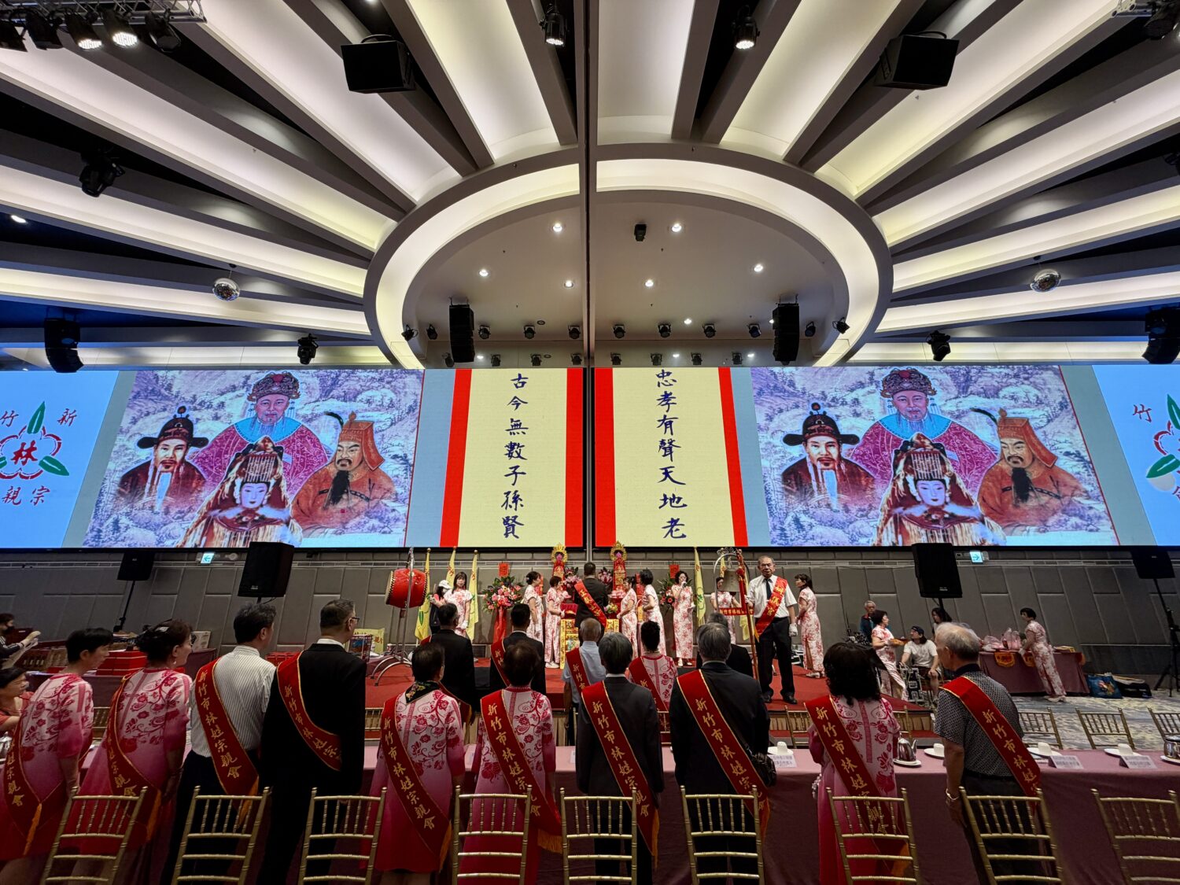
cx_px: 590
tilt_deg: +18.4
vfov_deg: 85.7
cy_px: 442
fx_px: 477
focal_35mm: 14
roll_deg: +0.3
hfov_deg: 102.1
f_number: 2.2
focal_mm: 2.22
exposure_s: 1/120
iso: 100
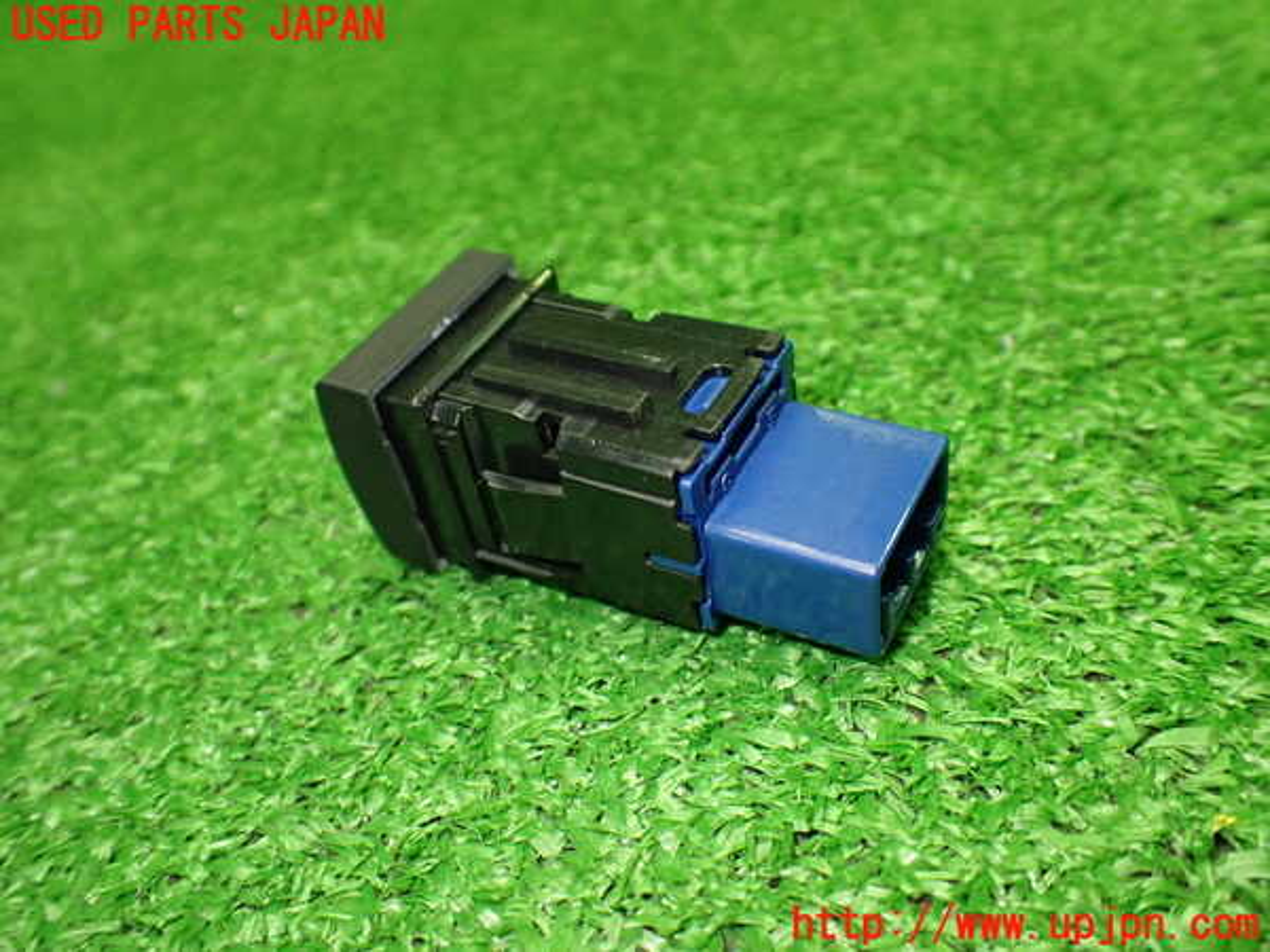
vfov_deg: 46.8
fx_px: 1101
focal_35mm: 30
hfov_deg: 60.0
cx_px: 635
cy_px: 476
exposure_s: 1/125
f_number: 2.3
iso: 640
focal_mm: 5.4
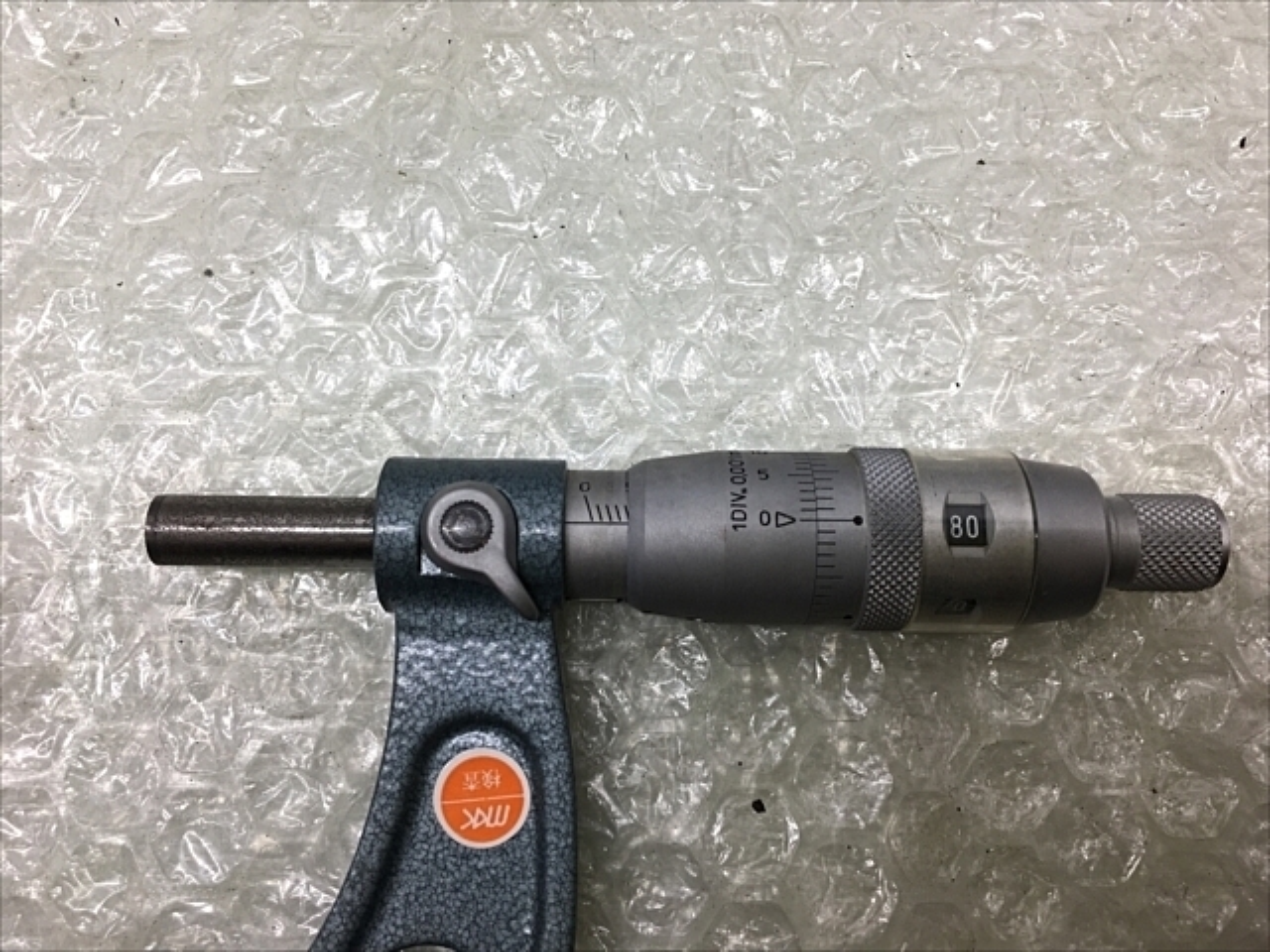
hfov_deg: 61.7
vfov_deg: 48.2
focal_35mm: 29
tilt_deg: -80.1
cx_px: 635
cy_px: 476
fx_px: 1064
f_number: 2.2
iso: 32
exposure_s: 1/120
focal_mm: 4.15
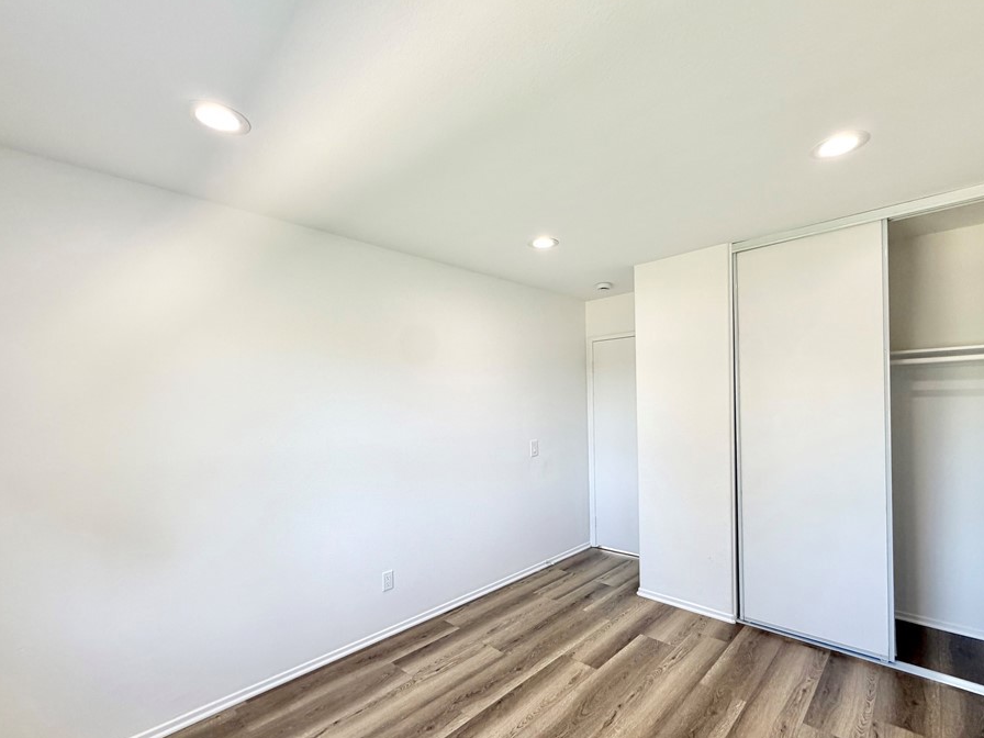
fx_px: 455
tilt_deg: -1.6
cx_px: 523
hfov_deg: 94.4
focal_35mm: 16
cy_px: 411
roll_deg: +1.3
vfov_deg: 77.8
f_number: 2.2
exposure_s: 1/120
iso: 125
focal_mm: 2.22
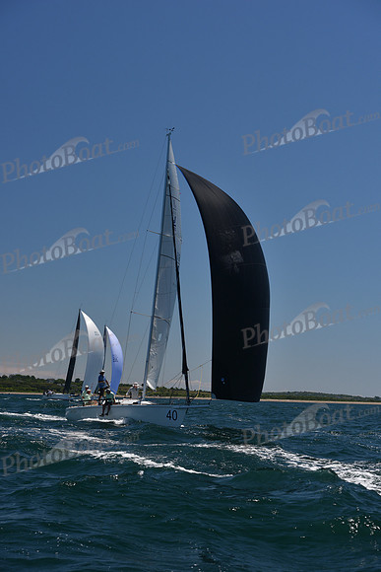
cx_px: 190
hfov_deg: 17.5
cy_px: 286
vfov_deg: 26.0
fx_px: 1237
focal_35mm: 78
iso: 250
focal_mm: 78
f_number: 7.1
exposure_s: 1/800
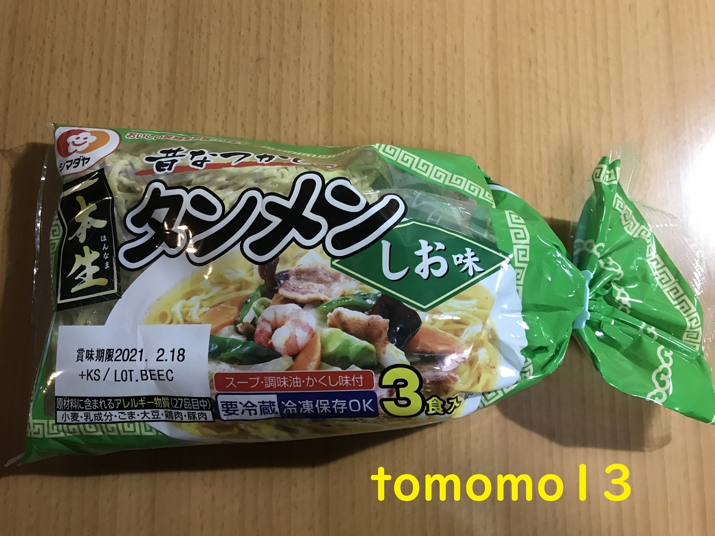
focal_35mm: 29
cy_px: 274
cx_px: 360
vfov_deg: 48.2
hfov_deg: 61.7
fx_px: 599
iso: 40
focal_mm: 3.99
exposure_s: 1/15
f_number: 1.8
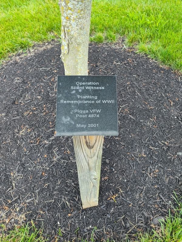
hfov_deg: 58.9
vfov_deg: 73.9
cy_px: 121
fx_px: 161
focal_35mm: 23
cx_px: 91
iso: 100
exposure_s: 1/218
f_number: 1.8
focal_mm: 5.56
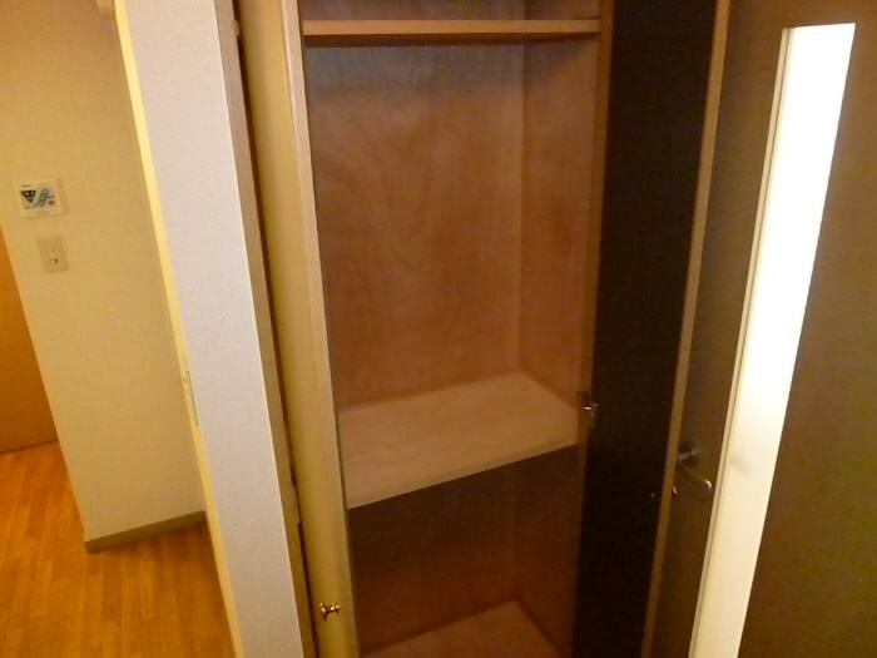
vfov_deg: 54.9
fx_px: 633
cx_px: 438
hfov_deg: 69.4
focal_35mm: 25
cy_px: 329
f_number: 3.1
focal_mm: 4.5
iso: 1600
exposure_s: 1/60
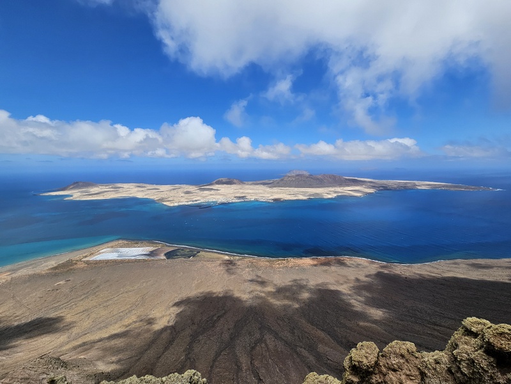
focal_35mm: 13
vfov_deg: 89.9
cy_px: 192
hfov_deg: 106.2
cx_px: 256
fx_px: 192
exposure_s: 1/4131
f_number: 2.2
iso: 50
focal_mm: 2.2
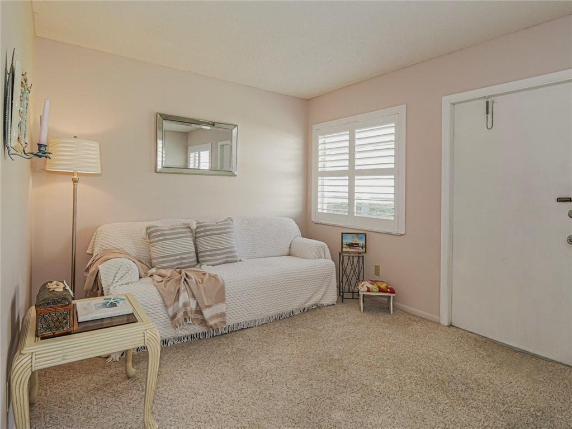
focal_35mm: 18
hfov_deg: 87.8
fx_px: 297
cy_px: 214
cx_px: 286
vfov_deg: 71.6
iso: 125
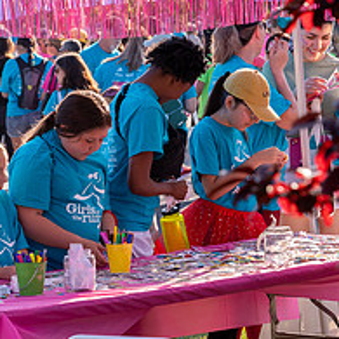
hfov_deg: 8.1
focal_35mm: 215
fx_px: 2382
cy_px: 198
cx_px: 96
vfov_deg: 8.1
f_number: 7.1
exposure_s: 1/500
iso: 500
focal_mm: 82
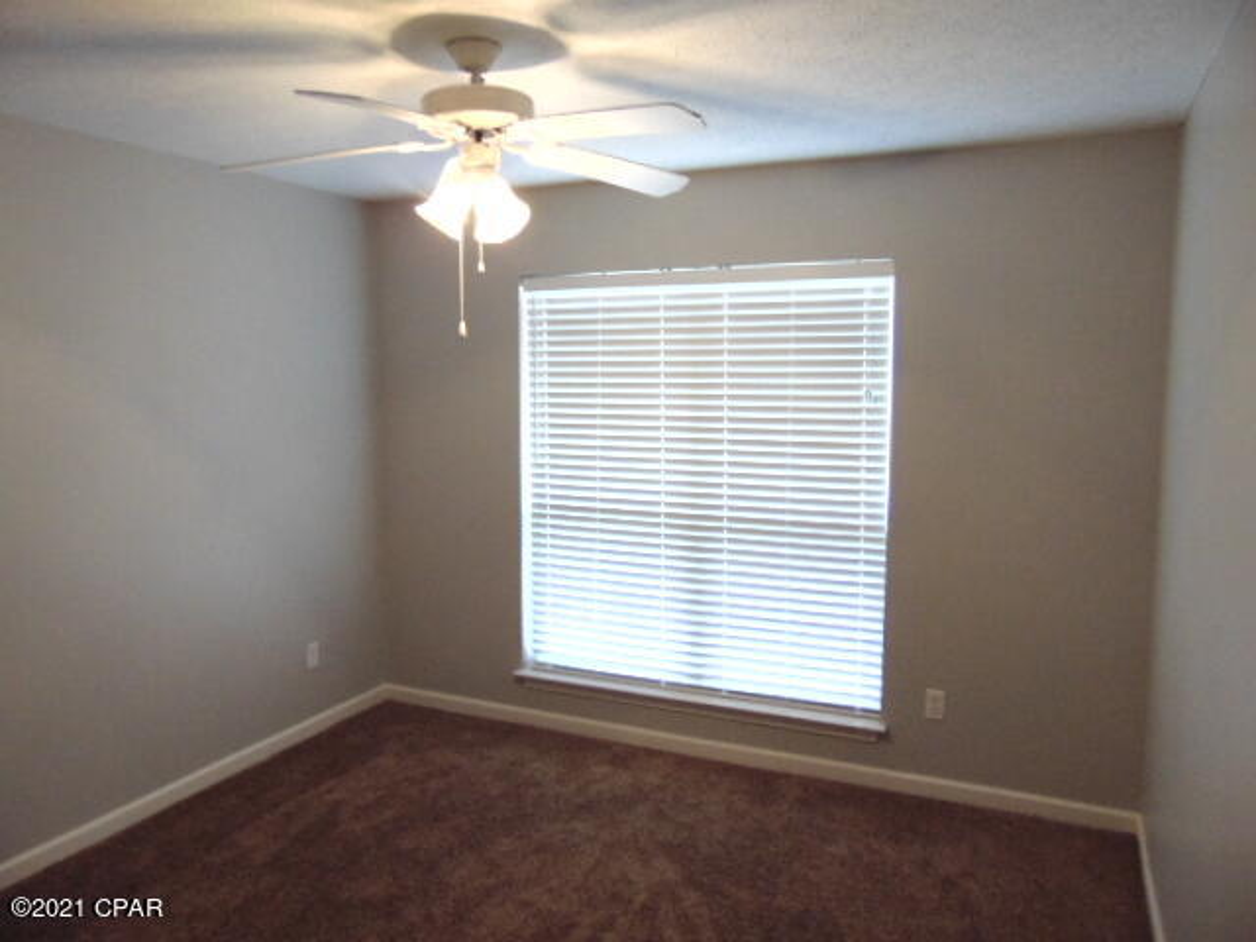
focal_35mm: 25
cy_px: 471
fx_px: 907
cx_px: 628
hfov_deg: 69.4
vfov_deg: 54.9
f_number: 3
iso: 400
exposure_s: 1/30
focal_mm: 4.5
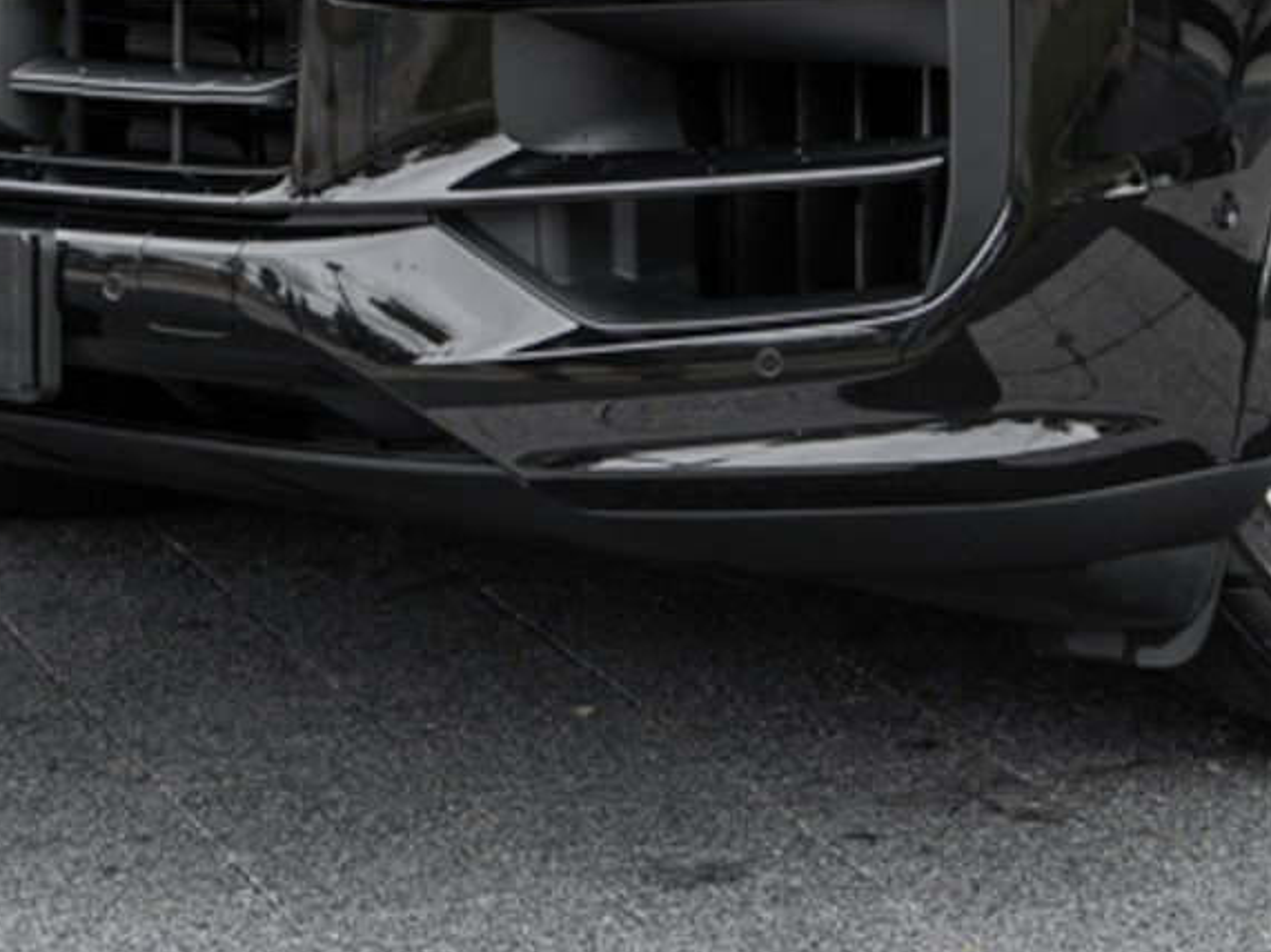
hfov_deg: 13.5
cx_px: 1422
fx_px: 5249
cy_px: -632
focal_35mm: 143
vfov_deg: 9.9
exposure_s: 1/160
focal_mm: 35
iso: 160
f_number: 4.5
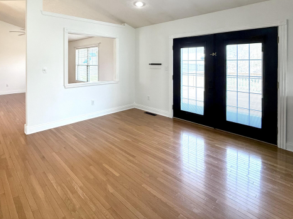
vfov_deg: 63.2
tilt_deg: +0.5
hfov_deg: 79.2
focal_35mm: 20
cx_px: 99
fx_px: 169
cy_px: 63
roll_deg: +0.3
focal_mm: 2.22
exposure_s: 1/120
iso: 160
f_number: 2.2
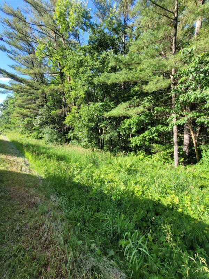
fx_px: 105
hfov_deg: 89.9
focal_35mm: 13
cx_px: 104
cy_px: 140
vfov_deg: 106.2
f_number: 2.2
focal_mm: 1.74
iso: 40
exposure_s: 1/381
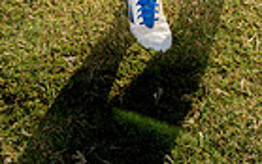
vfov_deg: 11.6
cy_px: -251
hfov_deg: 22.1
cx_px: 281
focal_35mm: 89
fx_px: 636
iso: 200
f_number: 11
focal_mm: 27
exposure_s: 1/250
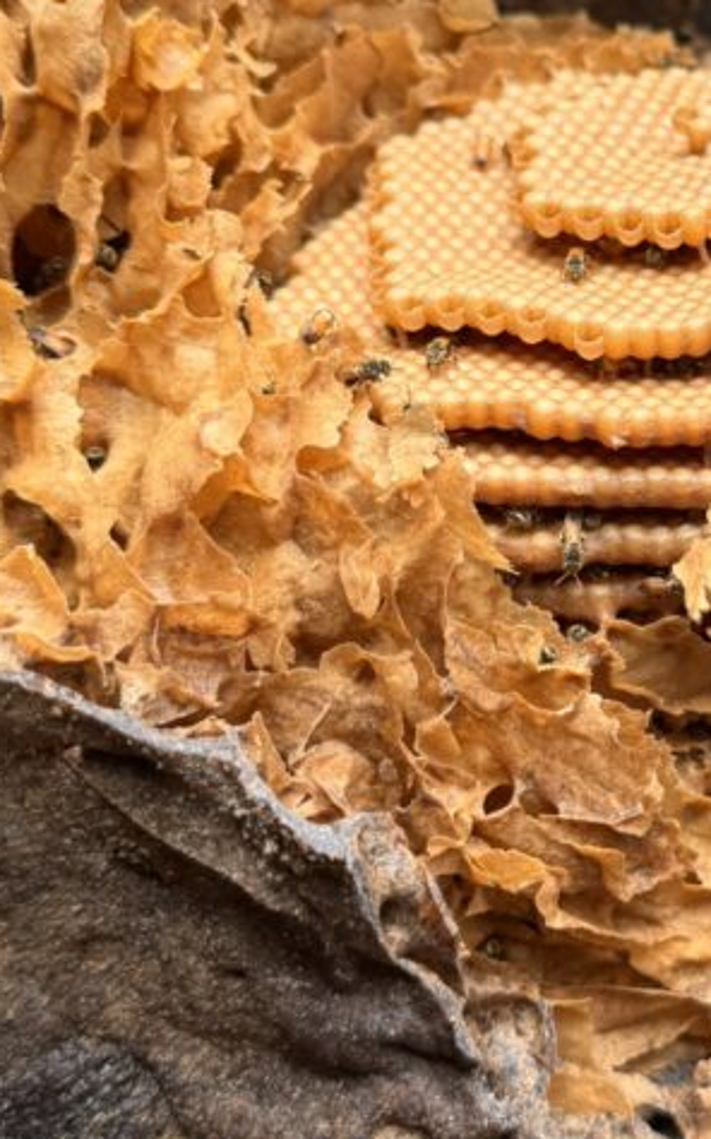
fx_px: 1706
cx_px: 641
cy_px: 481
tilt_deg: -41.8
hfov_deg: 22.9
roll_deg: -0.3
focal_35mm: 55
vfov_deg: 36.8
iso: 64
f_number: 1.78
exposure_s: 1/121
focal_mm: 6.76
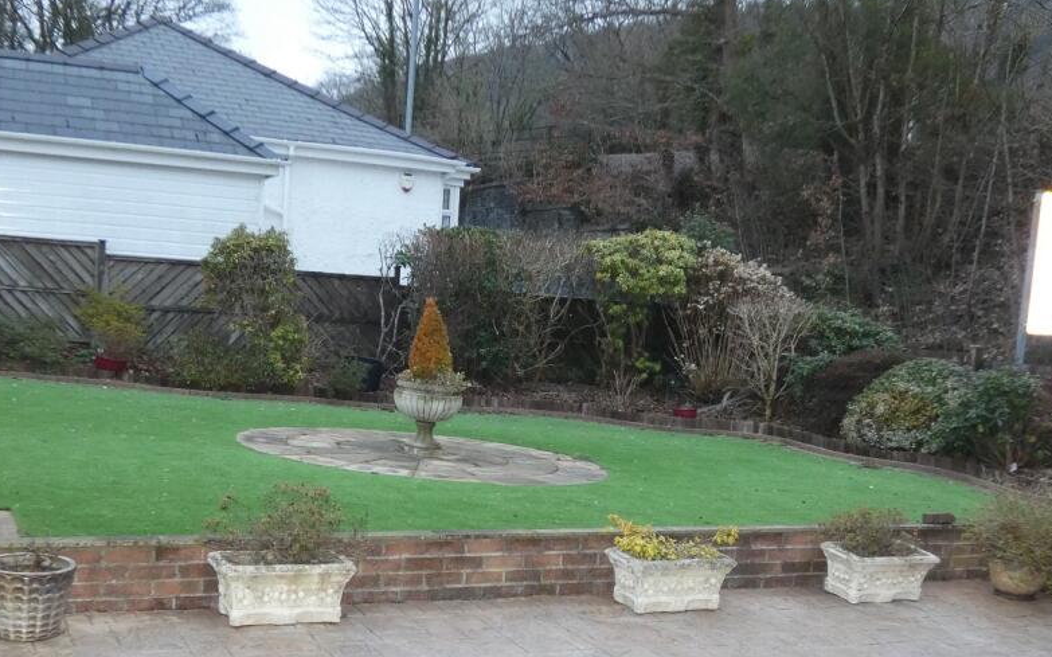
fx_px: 1233
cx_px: 481
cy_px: 508
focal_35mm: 43
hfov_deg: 46.2
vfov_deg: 29.3
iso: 400
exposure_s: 1/60
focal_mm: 5.5
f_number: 3.3
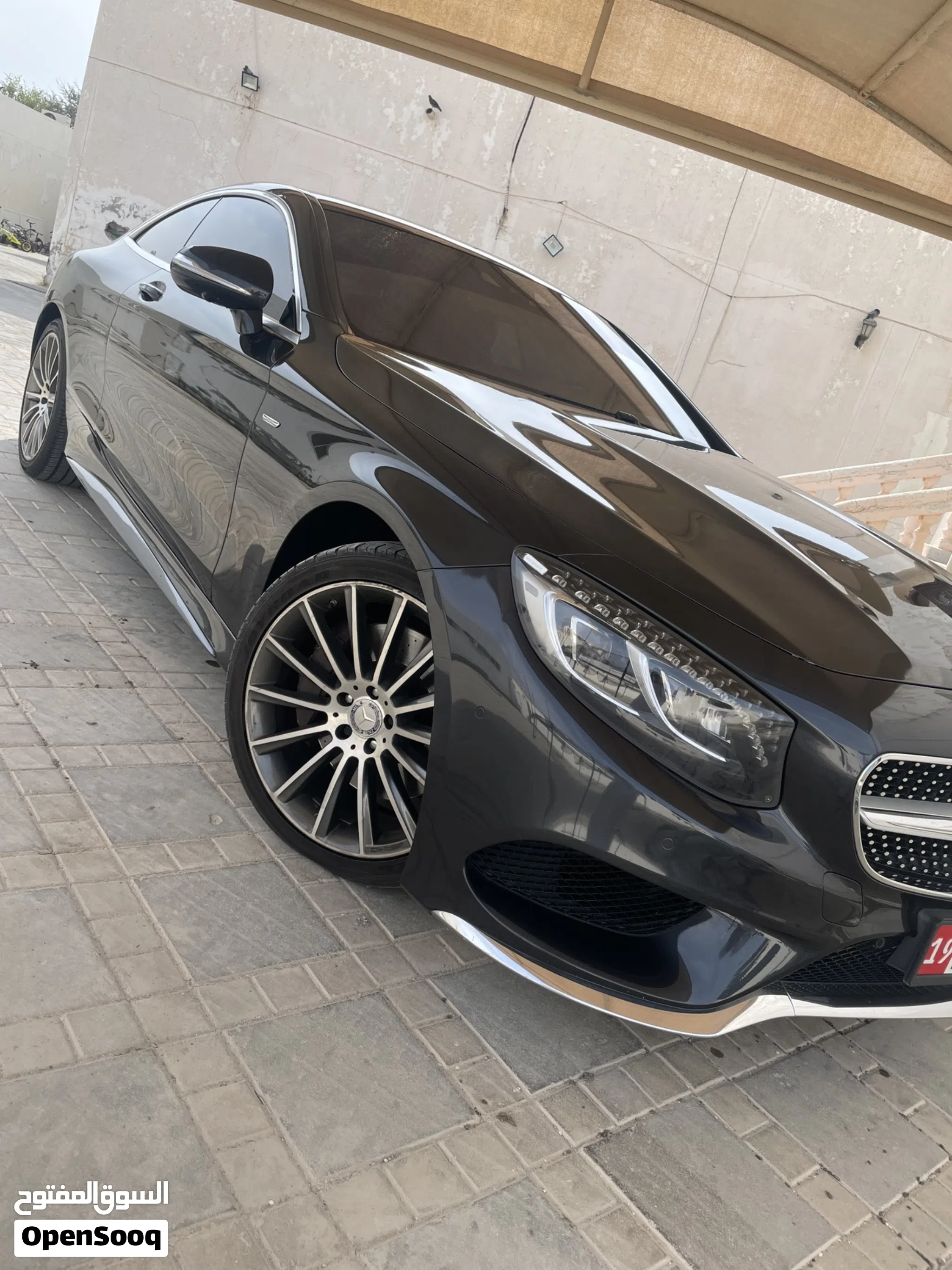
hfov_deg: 53.1
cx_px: 476
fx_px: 953
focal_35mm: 26
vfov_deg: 67.3
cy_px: 635
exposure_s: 1/1855
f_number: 1.6
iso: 32
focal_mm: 4.2
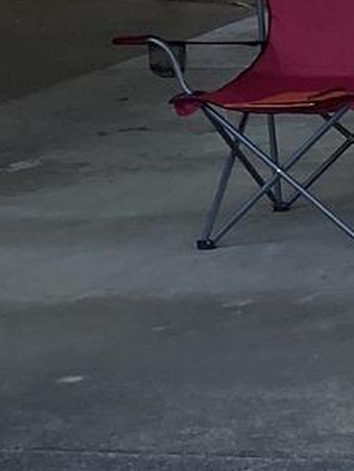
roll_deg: +0.6
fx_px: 2832
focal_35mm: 208
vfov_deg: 9.5
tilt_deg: -10.2
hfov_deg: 6.4
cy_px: 161
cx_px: 1124
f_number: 1.8
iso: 20
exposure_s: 1/725
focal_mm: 3.99
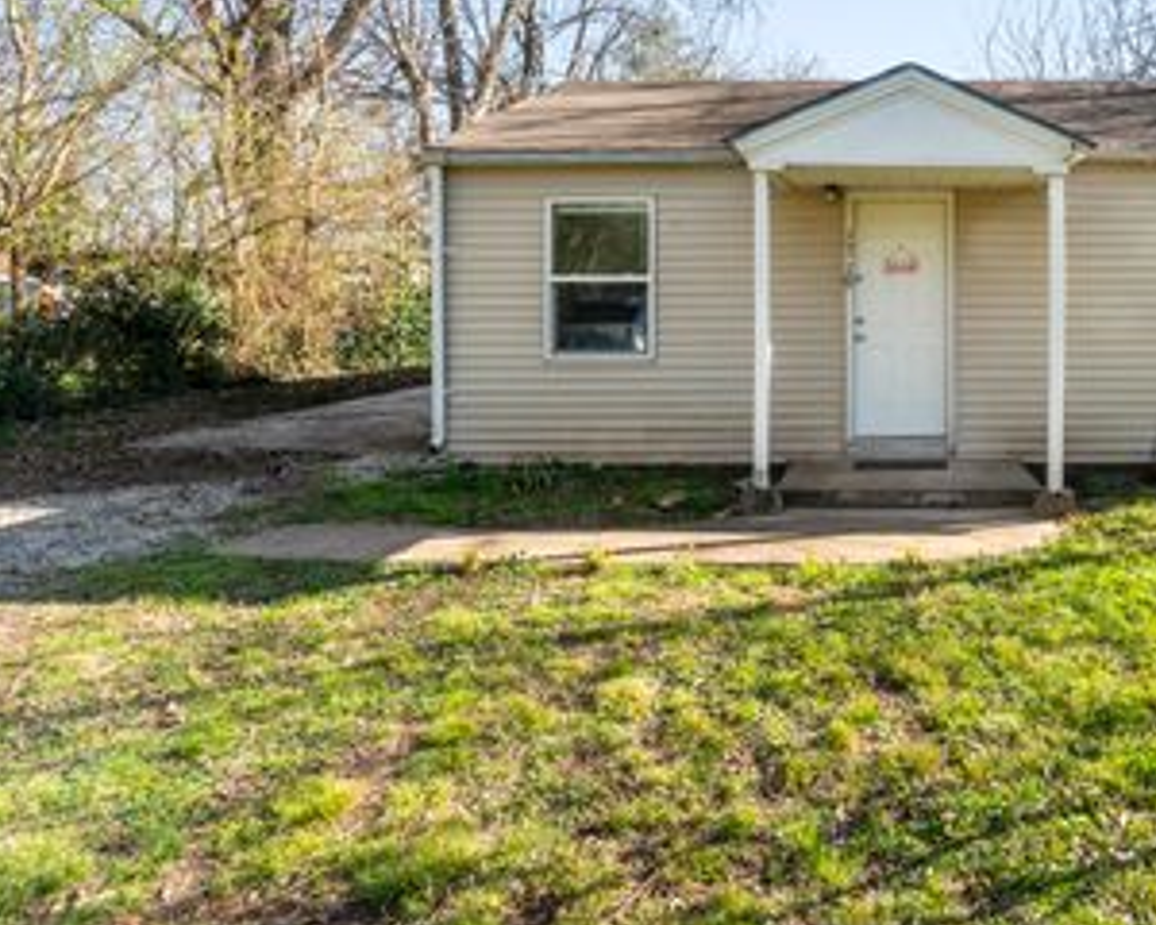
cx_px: 917
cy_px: 291
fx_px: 855
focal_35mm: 25
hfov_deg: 62.6
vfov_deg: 55.3
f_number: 14
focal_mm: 16
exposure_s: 1/160
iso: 400
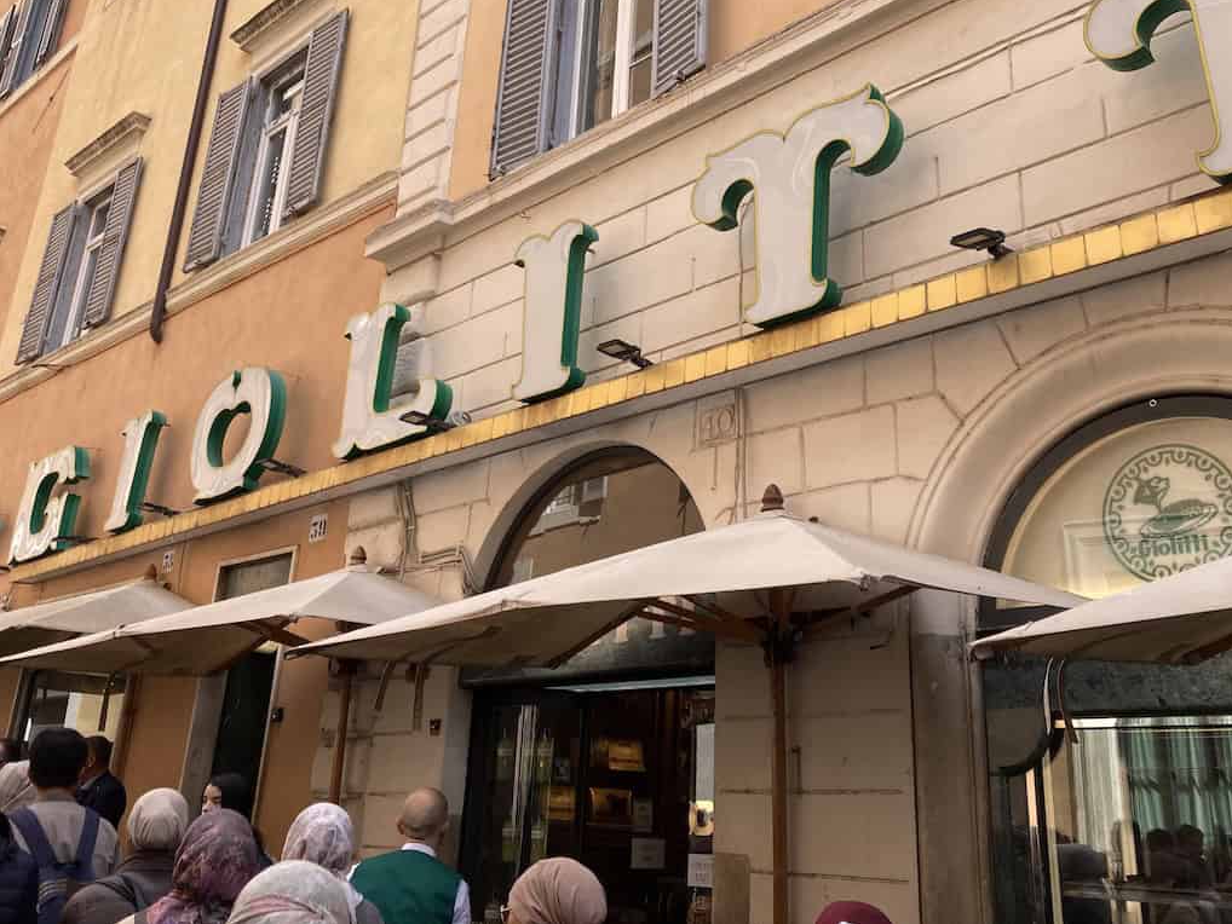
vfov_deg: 42.8
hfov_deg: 55.3
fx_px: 1175
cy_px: 382
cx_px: 667
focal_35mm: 33
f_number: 1.8
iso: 20
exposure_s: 1/615
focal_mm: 4
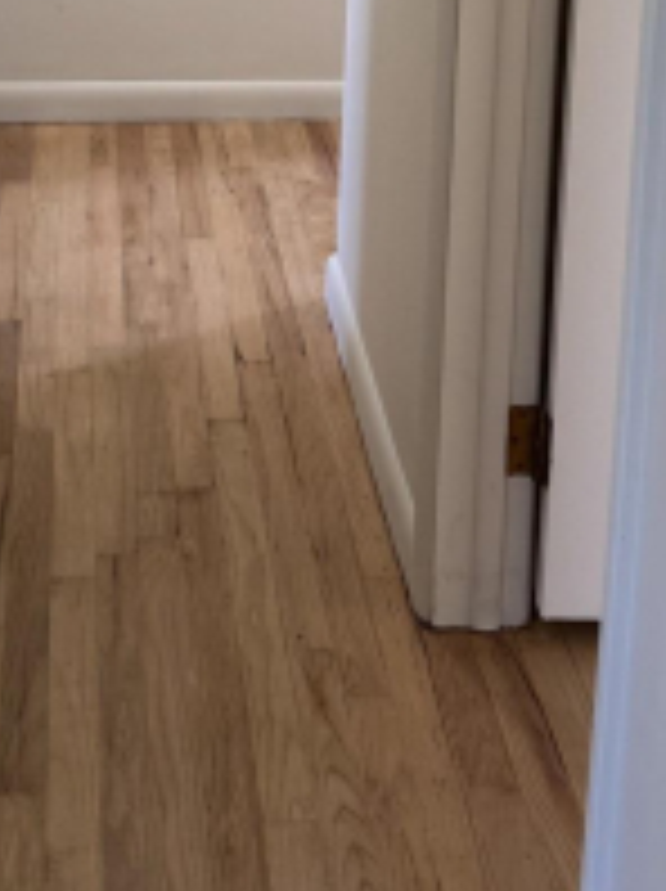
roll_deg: -1.3
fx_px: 2082
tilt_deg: -9.7
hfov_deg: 18.1
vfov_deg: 22.2
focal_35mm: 81
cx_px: 230
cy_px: -187
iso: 125
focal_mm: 6.76
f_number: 1.78
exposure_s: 1/60
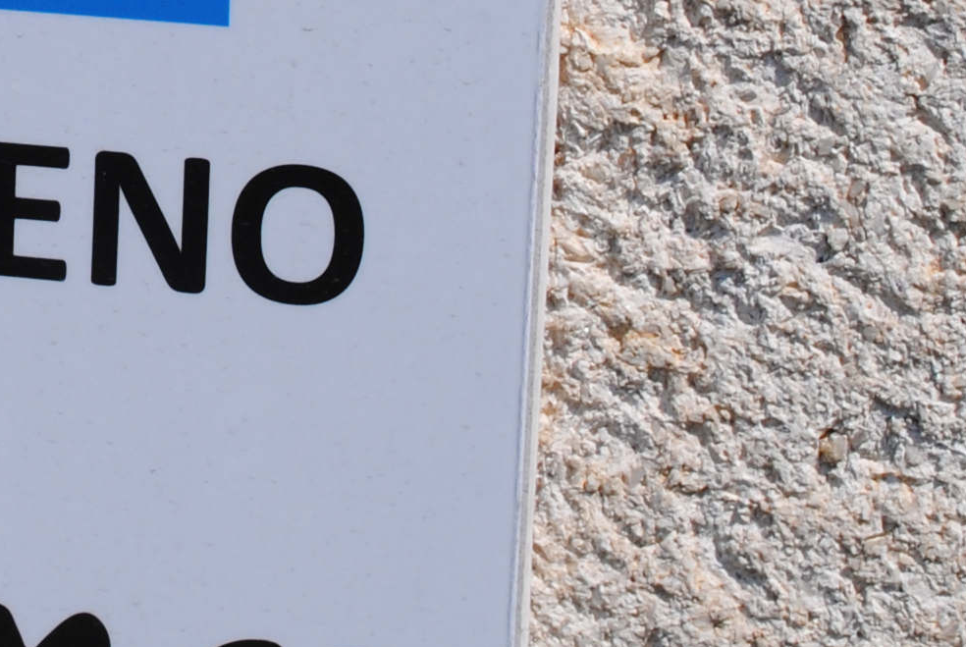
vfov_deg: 7.7
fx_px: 4756
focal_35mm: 177
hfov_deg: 11.4
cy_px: -24
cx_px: -137
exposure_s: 1/320
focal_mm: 30
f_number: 9
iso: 100
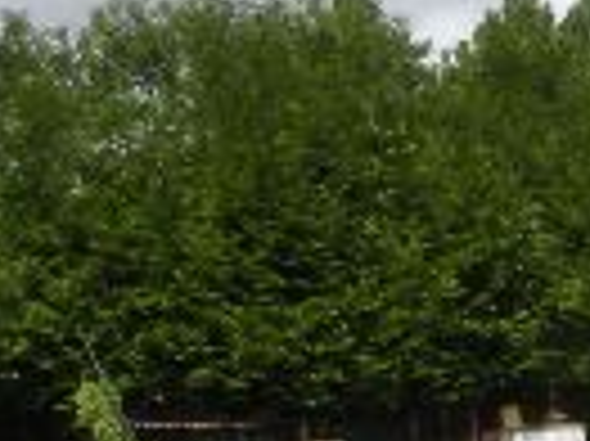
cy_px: 720
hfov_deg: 10.9
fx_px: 2810
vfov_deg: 8.7
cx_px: 1180
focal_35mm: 165
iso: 100
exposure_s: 1/250
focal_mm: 4.7
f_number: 8
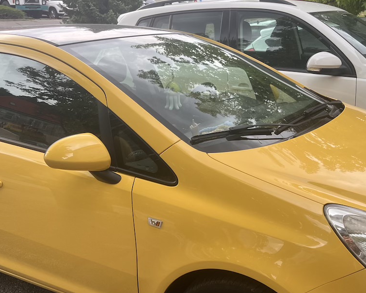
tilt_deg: -18.7
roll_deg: +1.5
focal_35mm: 43
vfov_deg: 34.8
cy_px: 176
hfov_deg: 42.9
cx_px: 200
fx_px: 466
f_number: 1.6
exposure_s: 1/515
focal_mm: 5.1
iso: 50
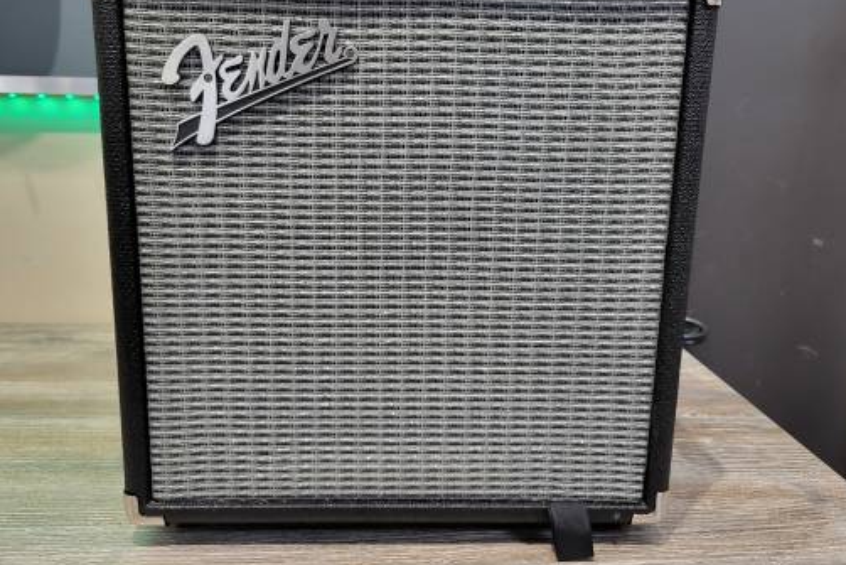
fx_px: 658
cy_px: 260
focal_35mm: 28
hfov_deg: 65.4
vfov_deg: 46.4
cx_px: 436
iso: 320
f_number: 1.8
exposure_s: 1/120
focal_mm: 5.4
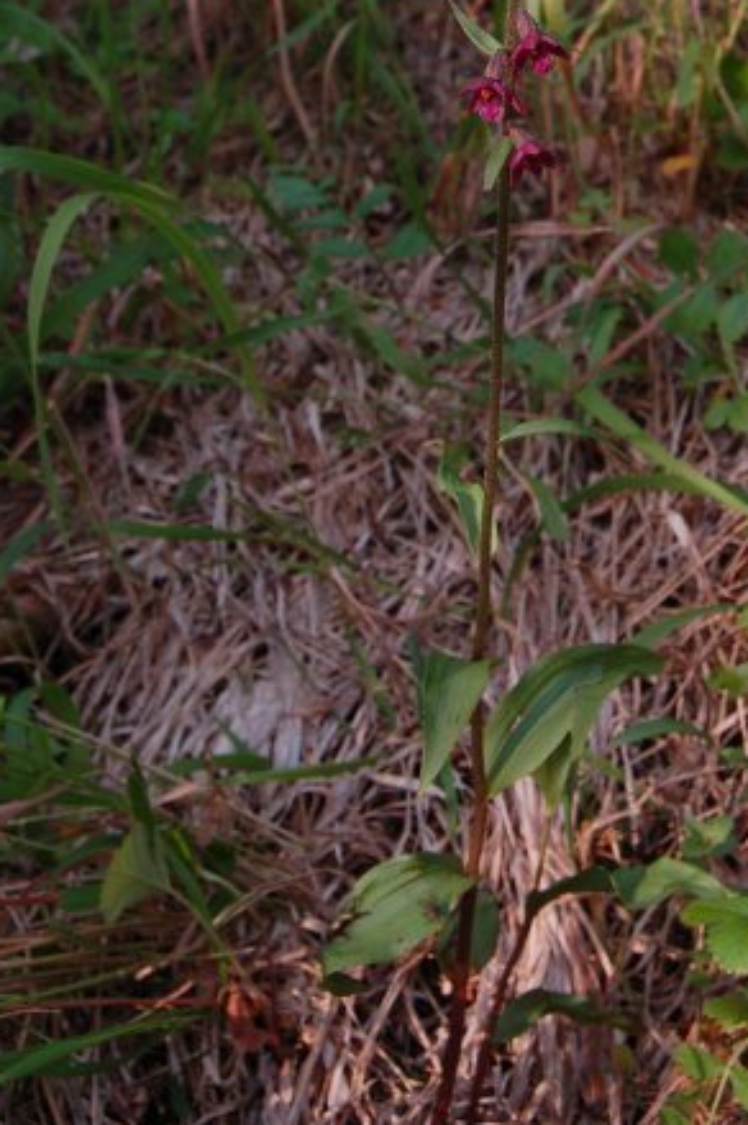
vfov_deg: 24.3
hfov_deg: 16.5
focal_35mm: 82
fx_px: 2560
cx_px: 566
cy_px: 174
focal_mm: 30
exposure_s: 1/40
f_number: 8
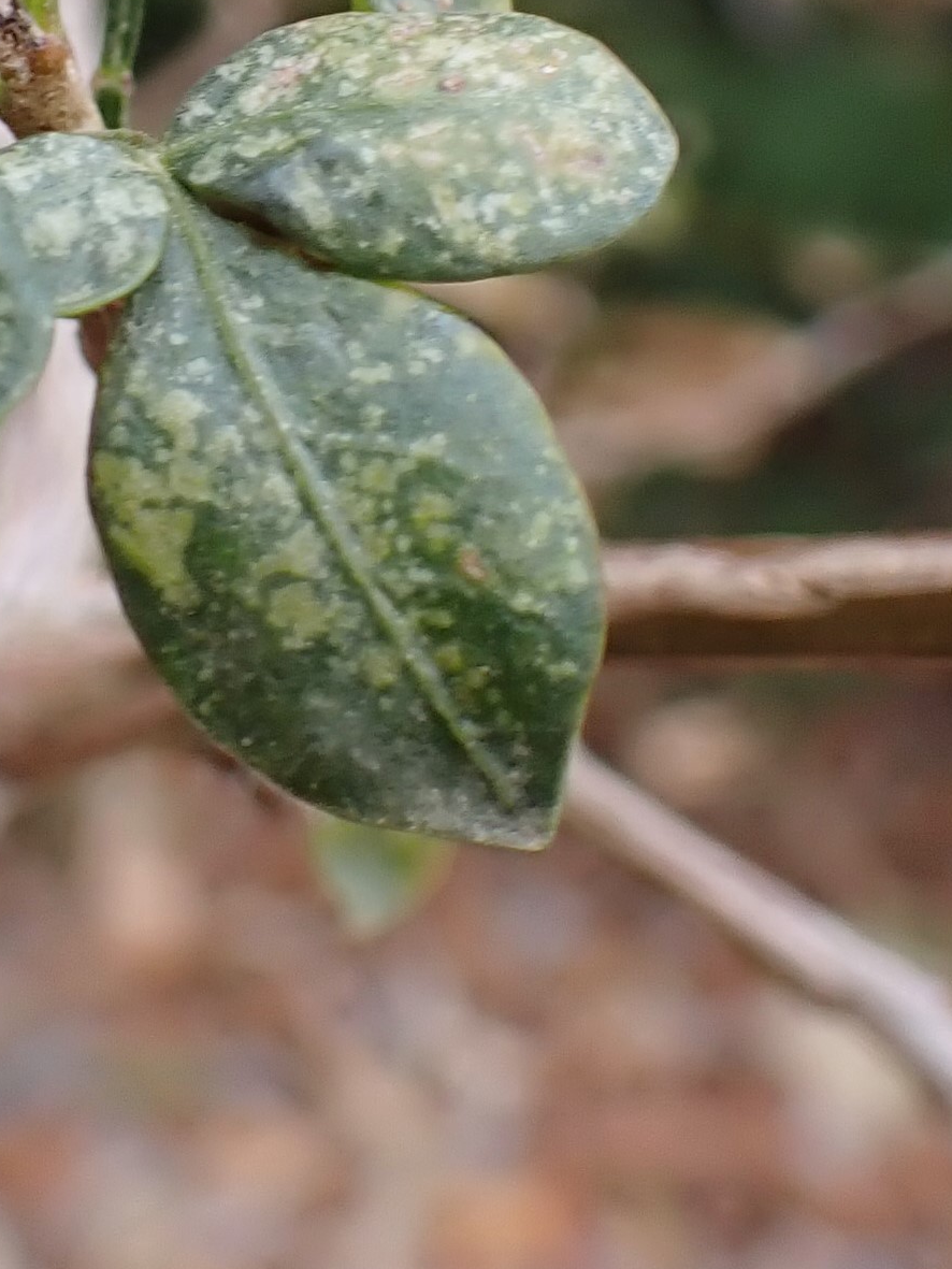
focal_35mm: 65
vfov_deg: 28.0
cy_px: -13
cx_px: 19
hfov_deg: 21.8
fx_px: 2383
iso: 100
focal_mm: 5.4
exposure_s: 1/160
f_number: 3.2
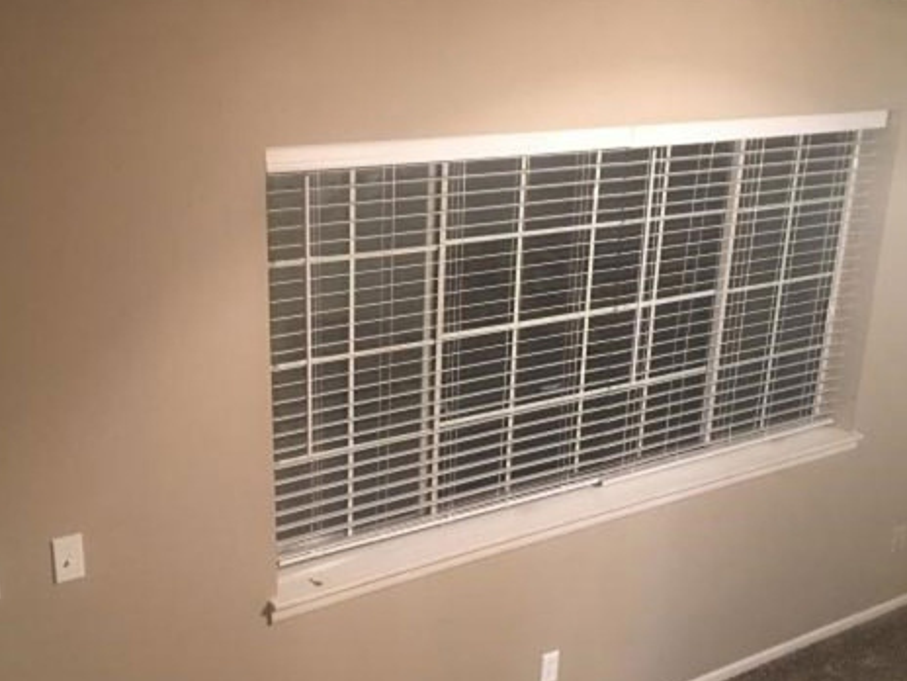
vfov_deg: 35.9
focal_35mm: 40
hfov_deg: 46.6
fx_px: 1048
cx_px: 375
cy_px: 395
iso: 64
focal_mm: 4.15
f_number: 2.2
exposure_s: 1/4
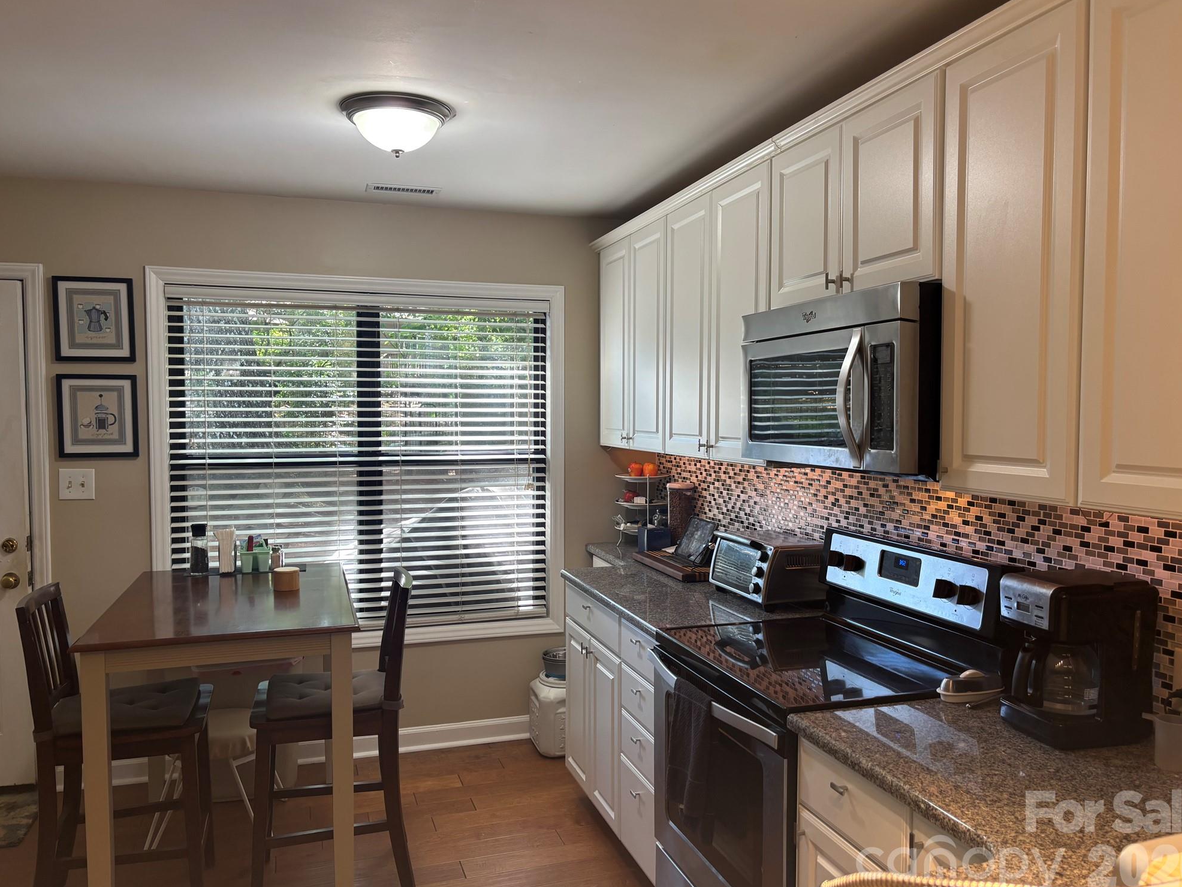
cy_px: 448
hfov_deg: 65.3
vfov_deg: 51.4
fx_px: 922
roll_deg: -0.3
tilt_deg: -3.8
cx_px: 603
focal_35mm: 27
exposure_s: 1/60
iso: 64
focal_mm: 5.96
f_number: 1.6
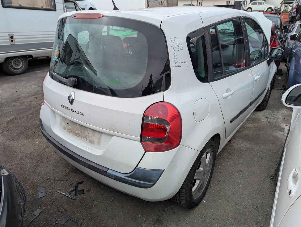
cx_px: 150
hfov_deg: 71.5
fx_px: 209
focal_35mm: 24
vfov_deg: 56.9
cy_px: 114
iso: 47
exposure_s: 1/1287
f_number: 1.85
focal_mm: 6.81
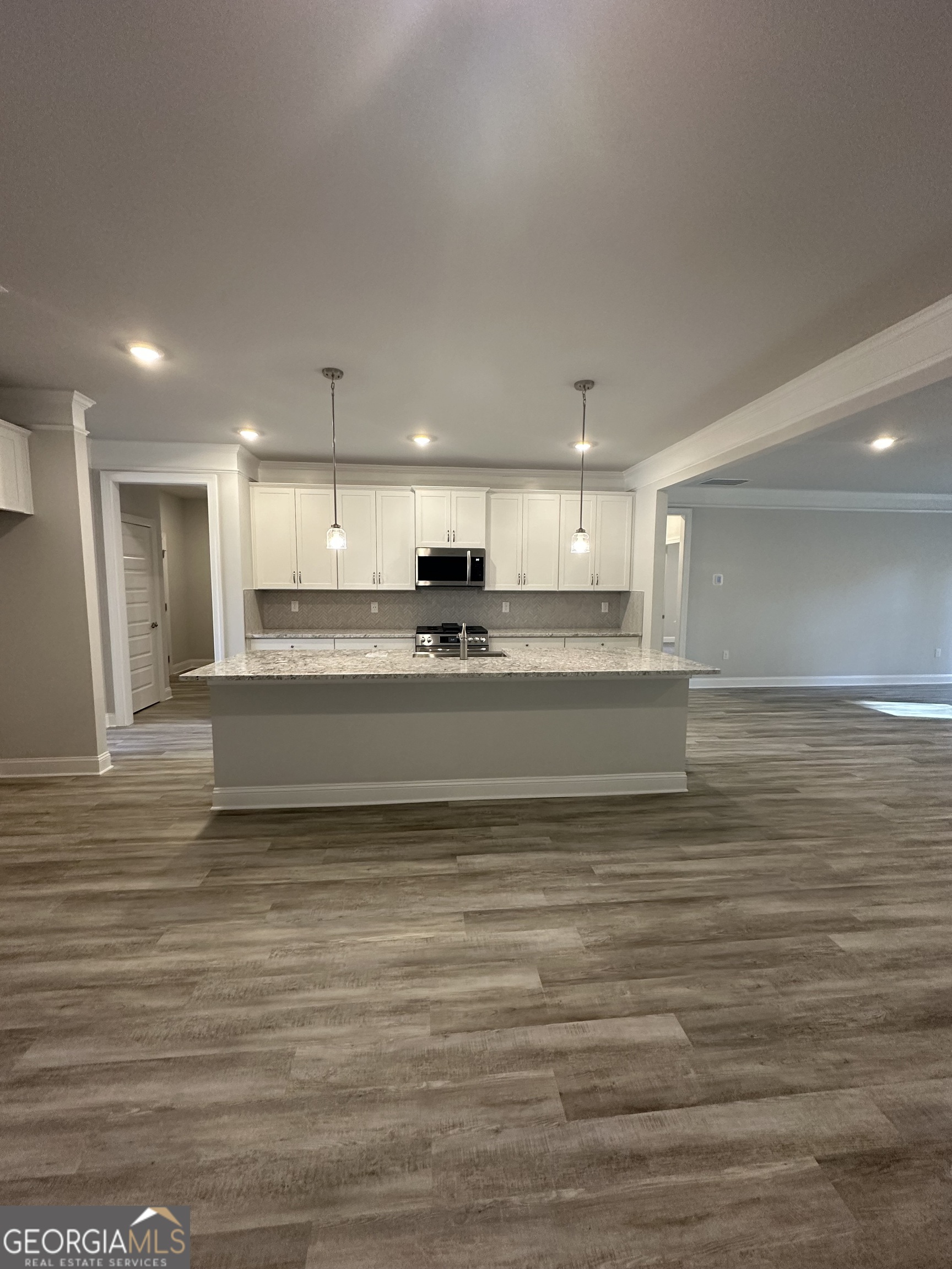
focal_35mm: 14
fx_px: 513
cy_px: 634
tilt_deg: -4.8
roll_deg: -1.3
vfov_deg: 102.1
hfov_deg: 85.7
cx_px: 476
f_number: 2.2
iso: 320
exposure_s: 1/120
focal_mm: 2.22
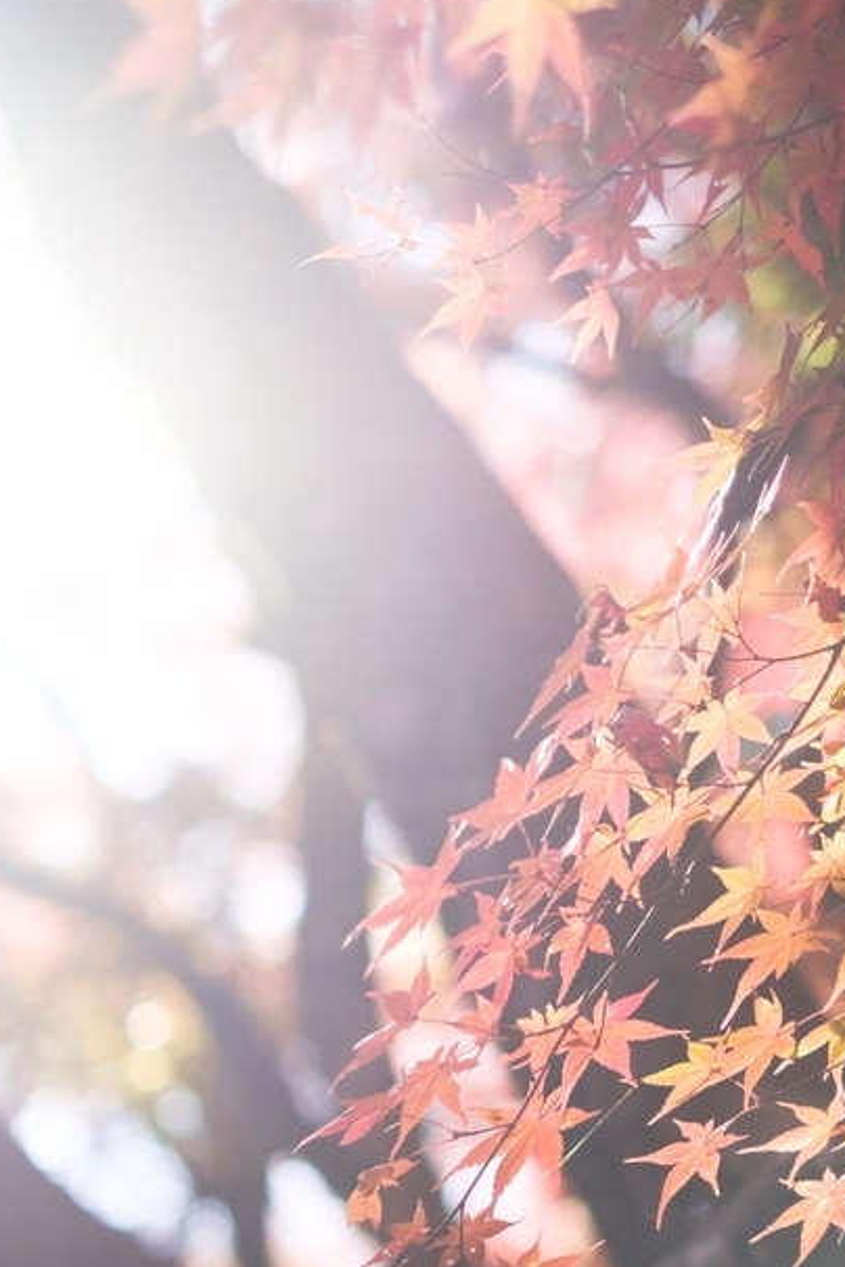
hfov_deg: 13.0
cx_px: 408
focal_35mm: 105
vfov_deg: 19.3
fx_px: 3697
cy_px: 922
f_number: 1.4
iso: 400
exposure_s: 1/3200
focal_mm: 35
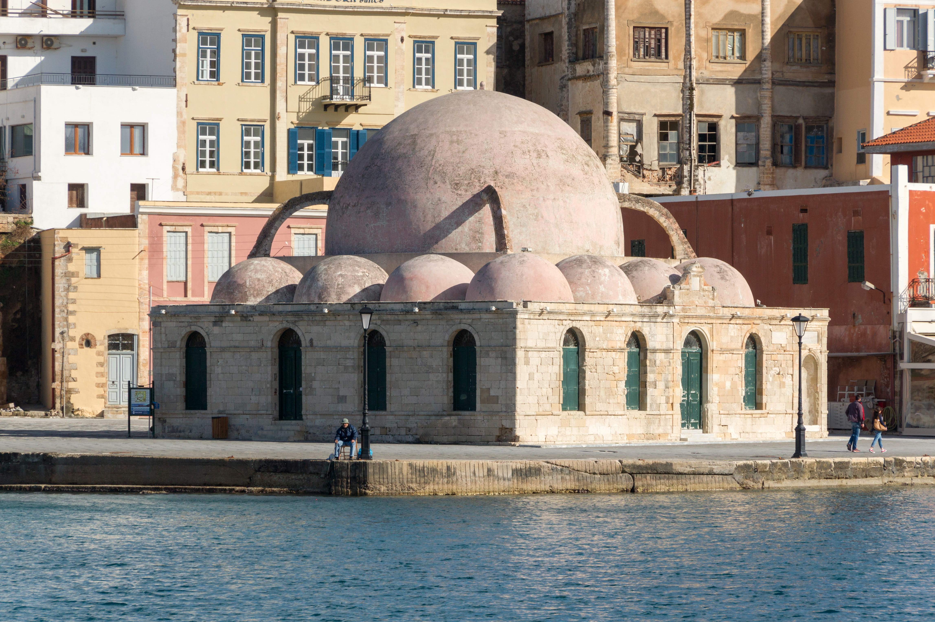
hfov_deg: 11.4
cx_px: 468
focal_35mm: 180
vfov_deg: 7.6
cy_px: 311
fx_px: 4672
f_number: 9
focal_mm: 120
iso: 200
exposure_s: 1/640
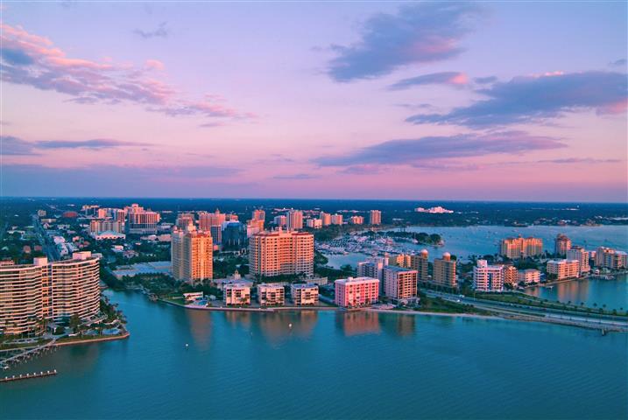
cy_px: 210
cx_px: 314
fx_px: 472
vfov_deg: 48.1
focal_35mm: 27
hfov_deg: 67.3
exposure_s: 1/125
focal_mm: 18
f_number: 5.6
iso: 400
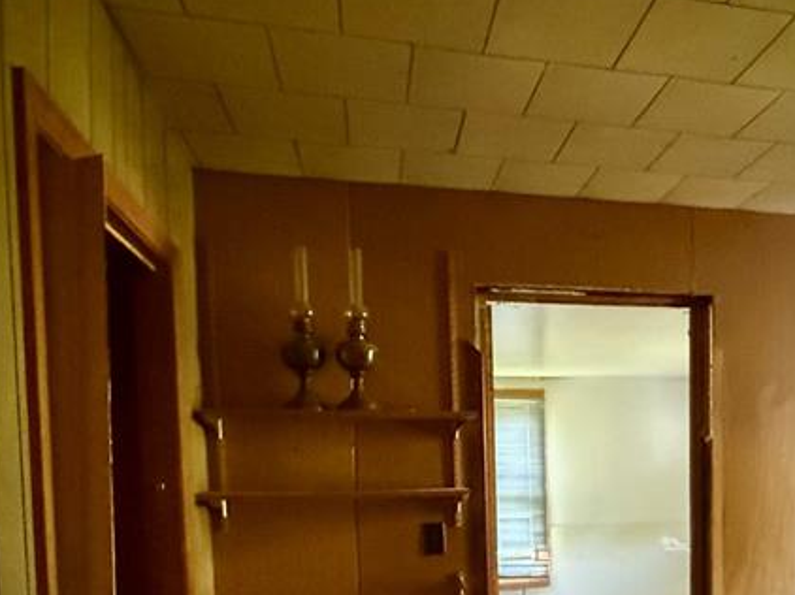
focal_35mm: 34
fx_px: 780
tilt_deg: -4.0
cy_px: 522
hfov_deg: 52.1
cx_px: 575
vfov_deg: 39.1
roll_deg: +1.1
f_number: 2.2
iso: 1250
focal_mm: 2.22
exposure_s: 1/48
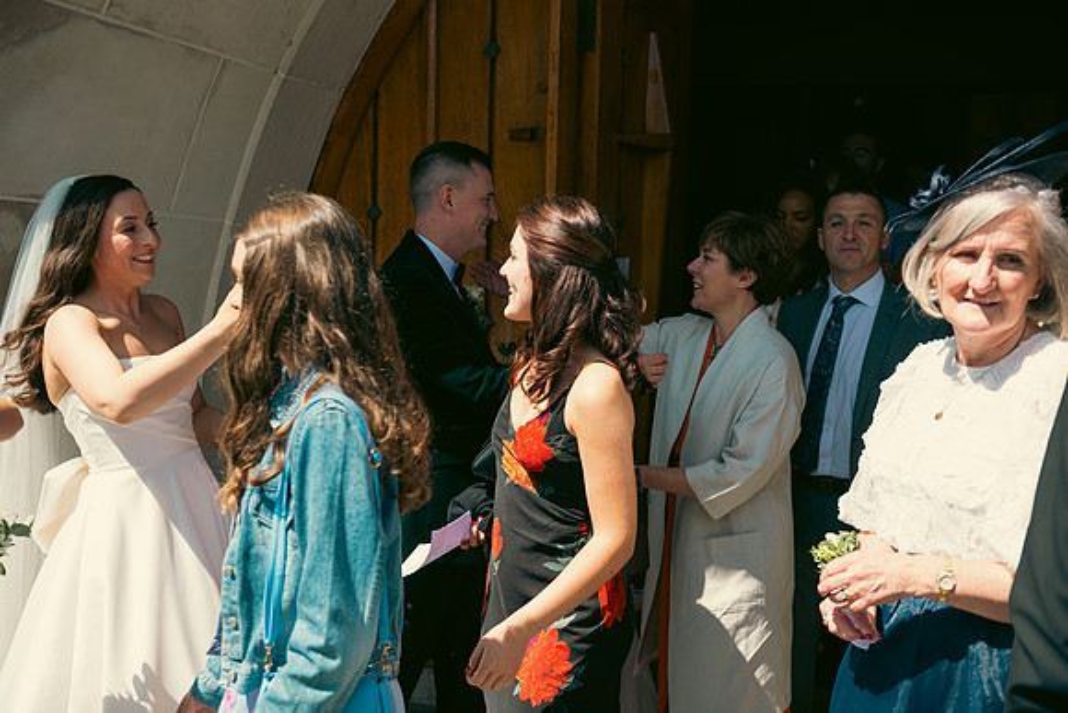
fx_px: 1187
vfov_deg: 33.4
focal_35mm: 40
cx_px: 534
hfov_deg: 48.4
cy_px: 356
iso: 100
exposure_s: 1/800
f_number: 3.5
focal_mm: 40
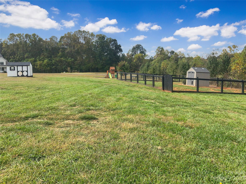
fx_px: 206
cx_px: 123
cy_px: 92
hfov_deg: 61.7
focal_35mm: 29
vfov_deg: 48.2
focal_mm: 3
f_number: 1.8
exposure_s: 1/1626
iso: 16
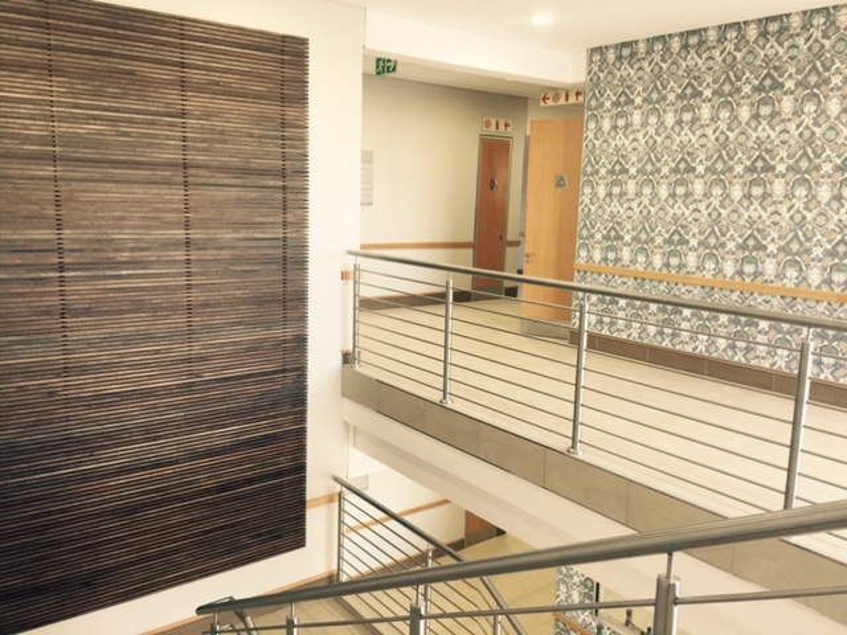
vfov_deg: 48.2
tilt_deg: -9.2
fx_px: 710
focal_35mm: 29
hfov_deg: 61.7
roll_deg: -1.3
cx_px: 424
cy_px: 318
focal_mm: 4.15
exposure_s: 1/33
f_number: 2.2
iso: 50
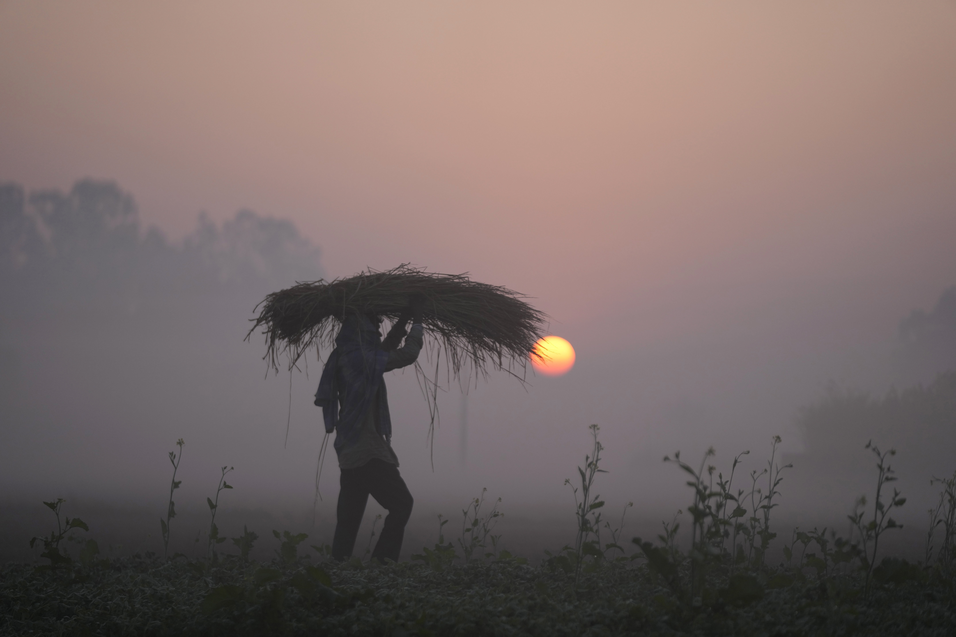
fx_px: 4222
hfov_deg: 12.9
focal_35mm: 159
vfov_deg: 8.6
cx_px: 478
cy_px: 318
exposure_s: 1/1600
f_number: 2.8
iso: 400
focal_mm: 159
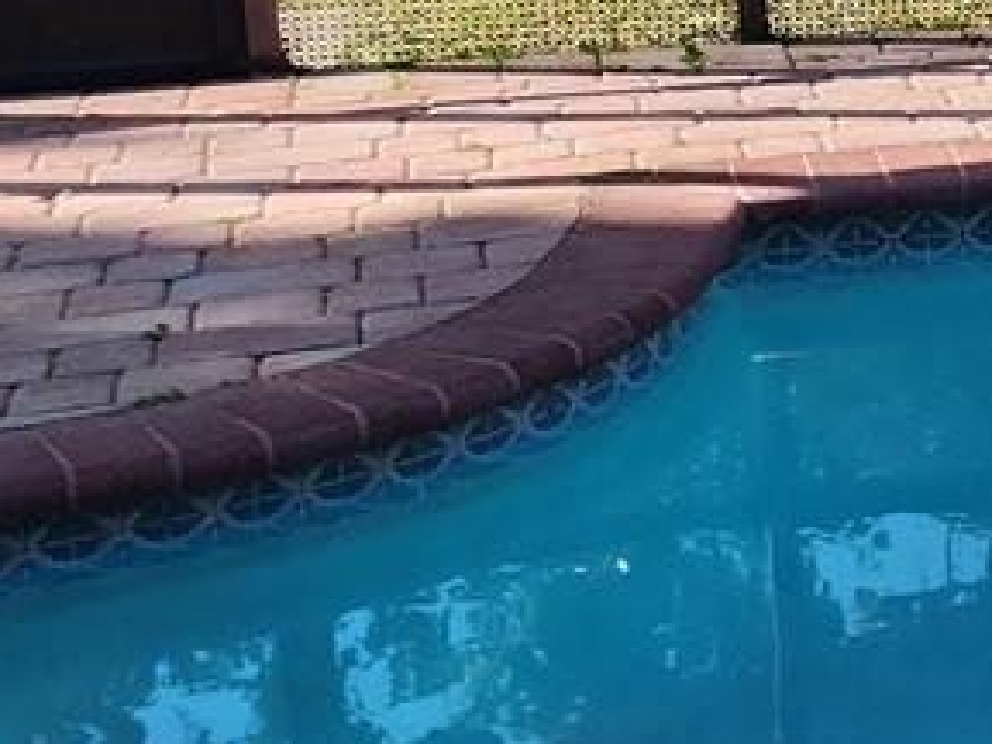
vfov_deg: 11.4
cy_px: -65
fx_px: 3668
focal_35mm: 128
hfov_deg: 12.4
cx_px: 2339
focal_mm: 6.4
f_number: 1.8
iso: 12
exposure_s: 1/218
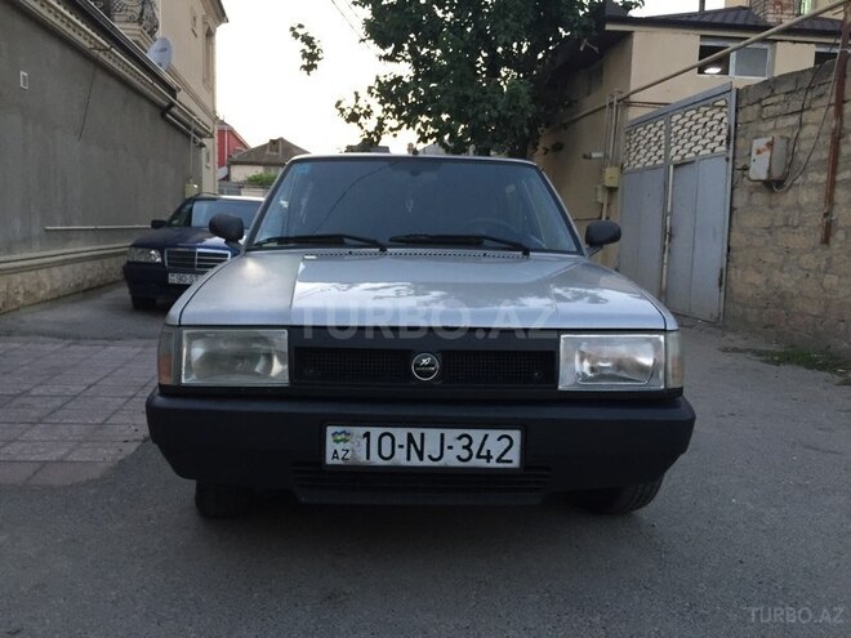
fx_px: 713
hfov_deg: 61.7
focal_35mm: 29
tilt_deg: -6.0
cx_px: 426
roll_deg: -1.7
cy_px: 319
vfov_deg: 48.2
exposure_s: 1/33
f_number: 2.2
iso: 64
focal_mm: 4.15
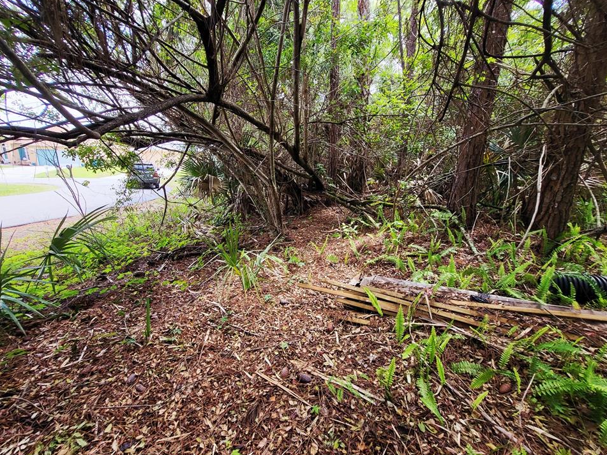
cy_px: 227
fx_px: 245
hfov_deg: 102.0
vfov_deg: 85.7
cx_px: 296
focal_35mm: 14
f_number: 2.2
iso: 40
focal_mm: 1.74
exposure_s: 1/120
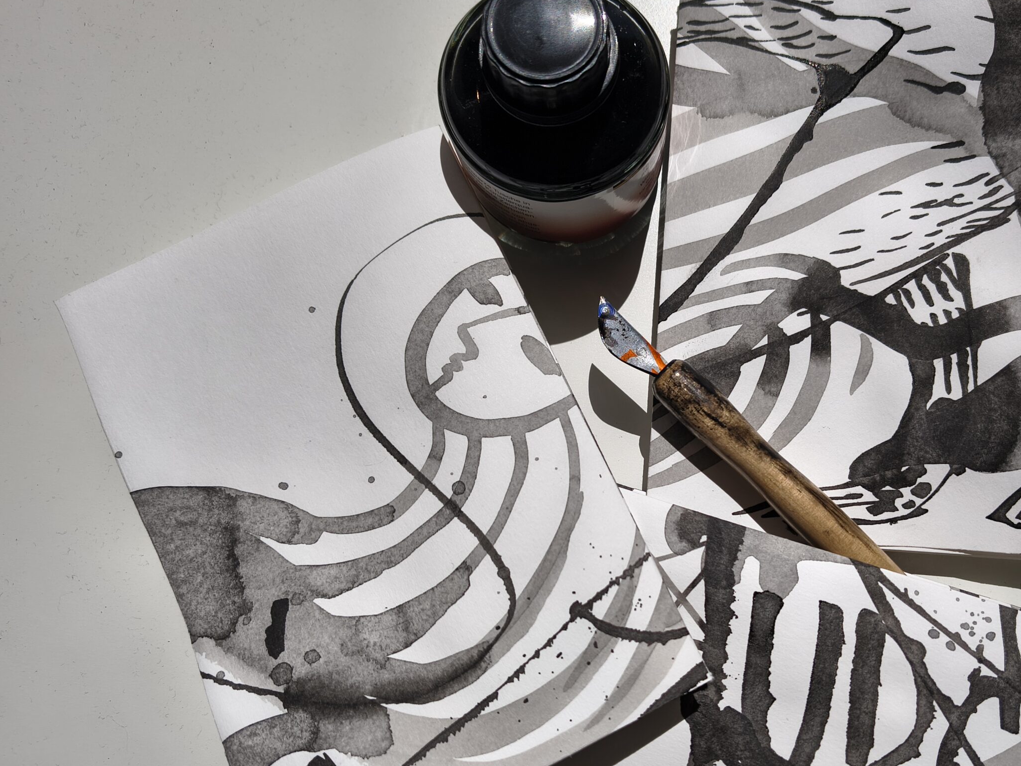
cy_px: 448
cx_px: 630
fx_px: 885
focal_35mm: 30
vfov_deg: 46.6
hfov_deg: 59.3
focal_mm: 5.56
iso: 107
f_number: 1.8
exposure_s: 1/8789
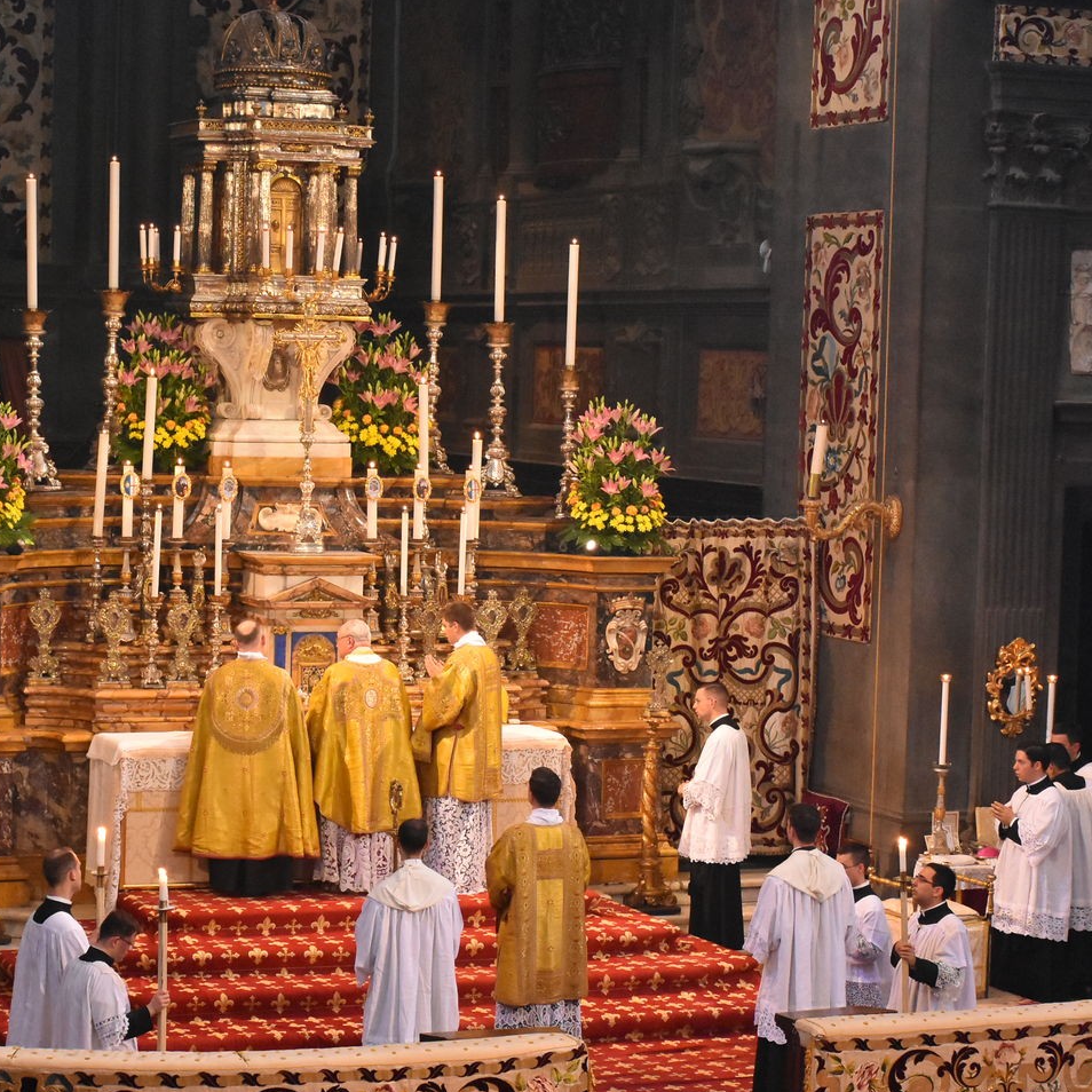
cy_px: 547
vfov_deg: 20.0
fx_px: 3092
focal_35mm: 87
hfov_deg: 20.0
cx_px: 478
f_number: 5
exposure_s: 1/100
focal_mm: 45
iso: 5000
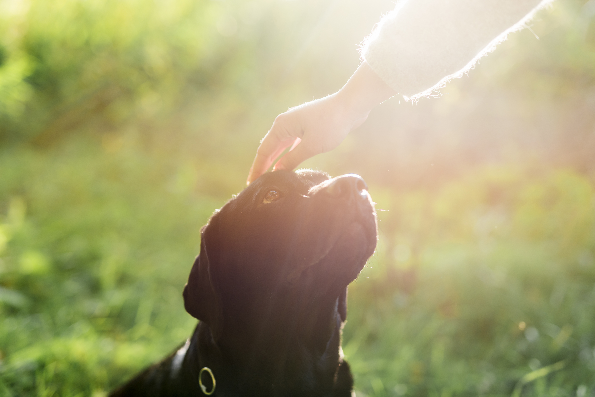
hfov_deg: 39.6
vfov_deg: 27.0
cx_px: 298
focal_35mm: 50
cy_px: 198
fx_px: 827
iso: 100
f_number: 1.8
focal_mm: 50
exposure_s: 1/500
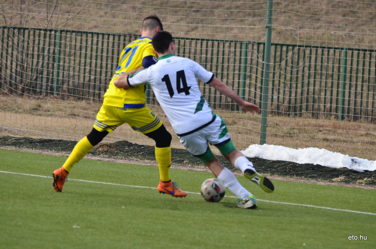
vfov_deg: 4.6
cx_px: 188
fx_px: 3127
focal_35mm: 300
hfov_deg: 6.9
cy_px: 124
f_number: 5.6
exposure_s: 1/2000
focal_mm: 200
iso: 800
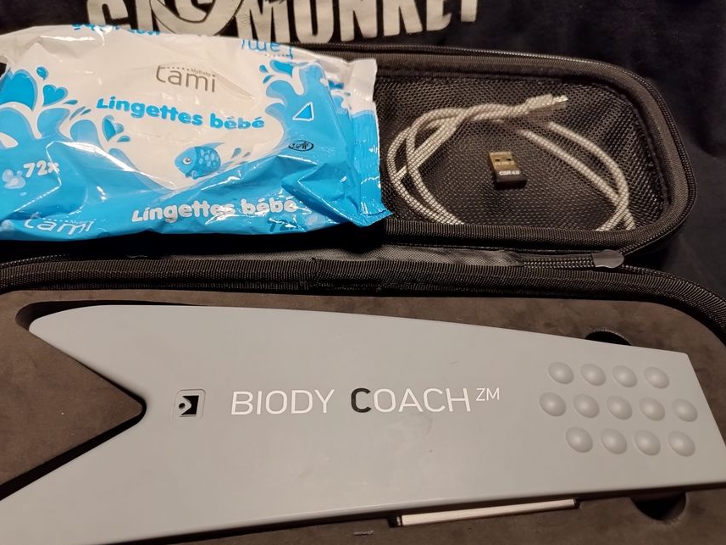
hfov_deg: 63.3
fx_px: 587
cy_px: 299
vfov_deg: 49.7
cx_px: 330
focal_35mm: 28
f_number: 1.89
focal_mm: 5.89
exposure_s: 1/33.3
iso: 640
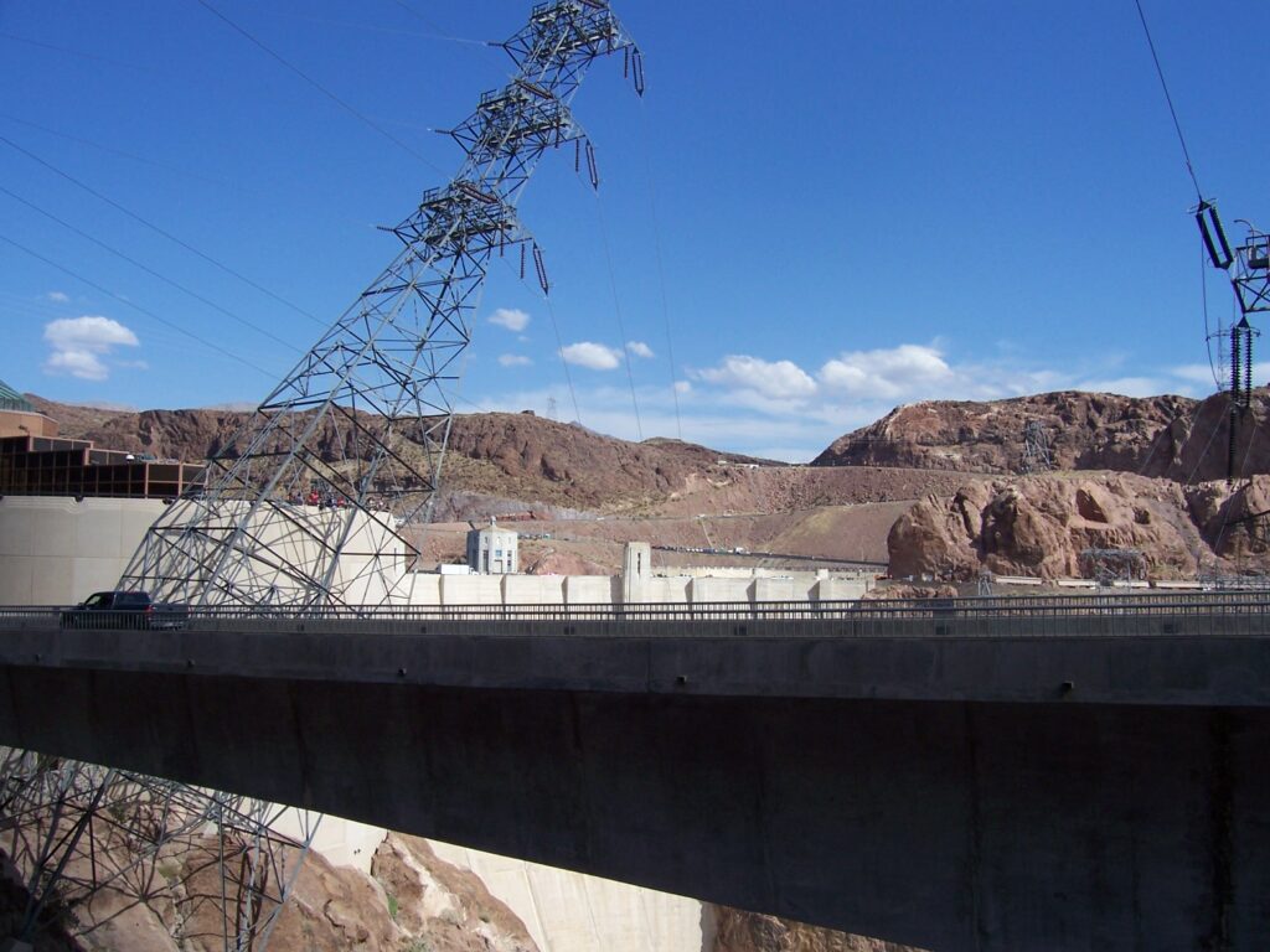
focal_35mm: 34
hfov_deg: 54.0
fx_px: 1247
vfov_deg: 41.8
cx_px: 635
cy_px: 476
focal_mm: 5.6
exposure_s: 1/750
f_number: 5.6
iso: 80
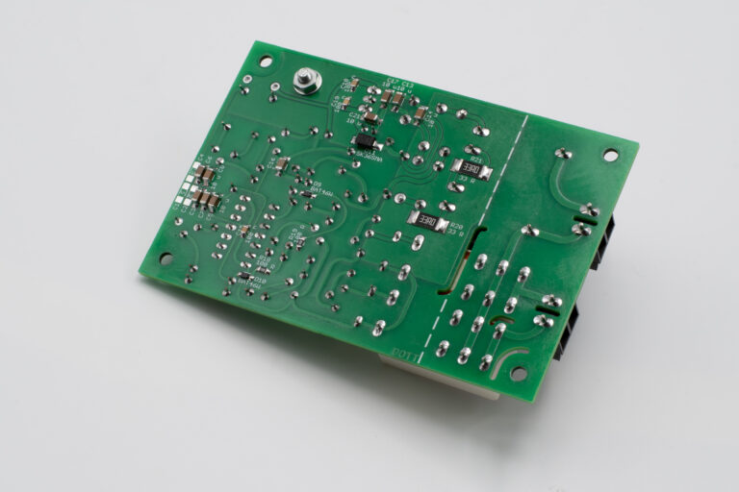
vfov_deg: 18.2
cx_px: 370
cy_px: 246
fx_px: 1539
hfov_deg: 27.0
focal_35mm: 75
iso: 640
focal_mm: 50
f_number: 16
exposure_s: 1/80
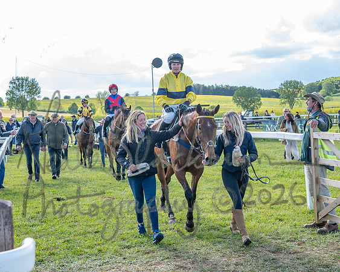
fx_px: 598
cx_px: 197
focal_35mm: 59
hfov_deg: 31.7
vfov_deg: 25.4
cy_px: 83
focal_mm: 38
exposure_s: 1/480
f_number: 4
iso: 200
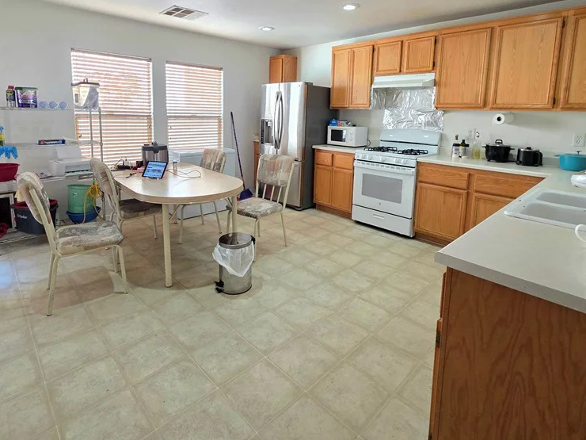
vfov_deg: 69.8
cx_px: 287
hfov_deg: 87.7
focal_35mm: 18
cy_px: 152
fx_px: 305
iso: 400
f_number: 1.9
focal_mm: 2.2
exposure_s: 1/60.2
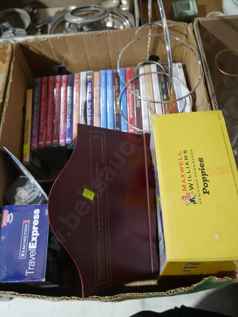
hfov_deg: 46.8
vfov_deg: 60.0
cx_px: 119
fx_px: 275
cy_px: 158
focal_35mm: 30
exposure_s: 1/60
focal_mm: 15
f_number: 3.6
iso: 1250
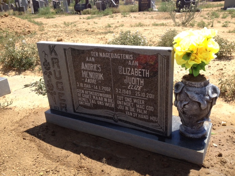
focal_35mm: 35
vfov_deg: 40.7
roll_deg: +2.2
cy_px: 88
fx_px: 238
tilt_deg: -22.2
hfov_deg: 52.6
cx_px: 118
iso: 50
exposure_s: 1/1082
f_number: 2.4
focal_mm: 4.28
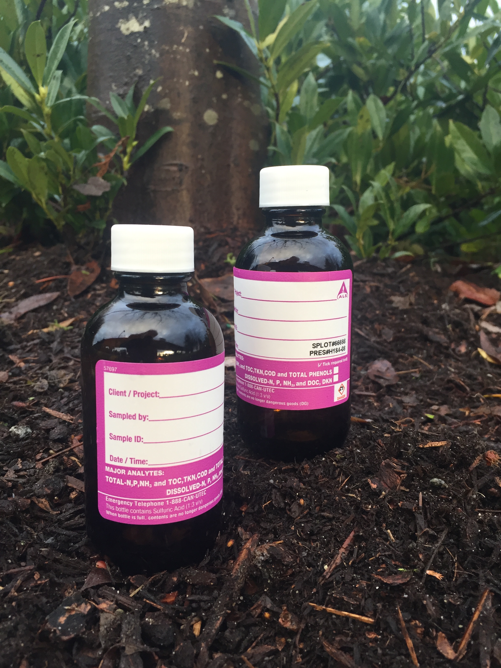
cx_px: 250
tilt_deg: -11.4
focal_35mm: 29
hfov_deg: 48.2
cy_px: 334
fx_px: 560
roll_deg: -1.7
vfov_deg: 61.7
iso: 32
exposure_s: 1/40
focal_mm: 4.15
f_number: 2.2
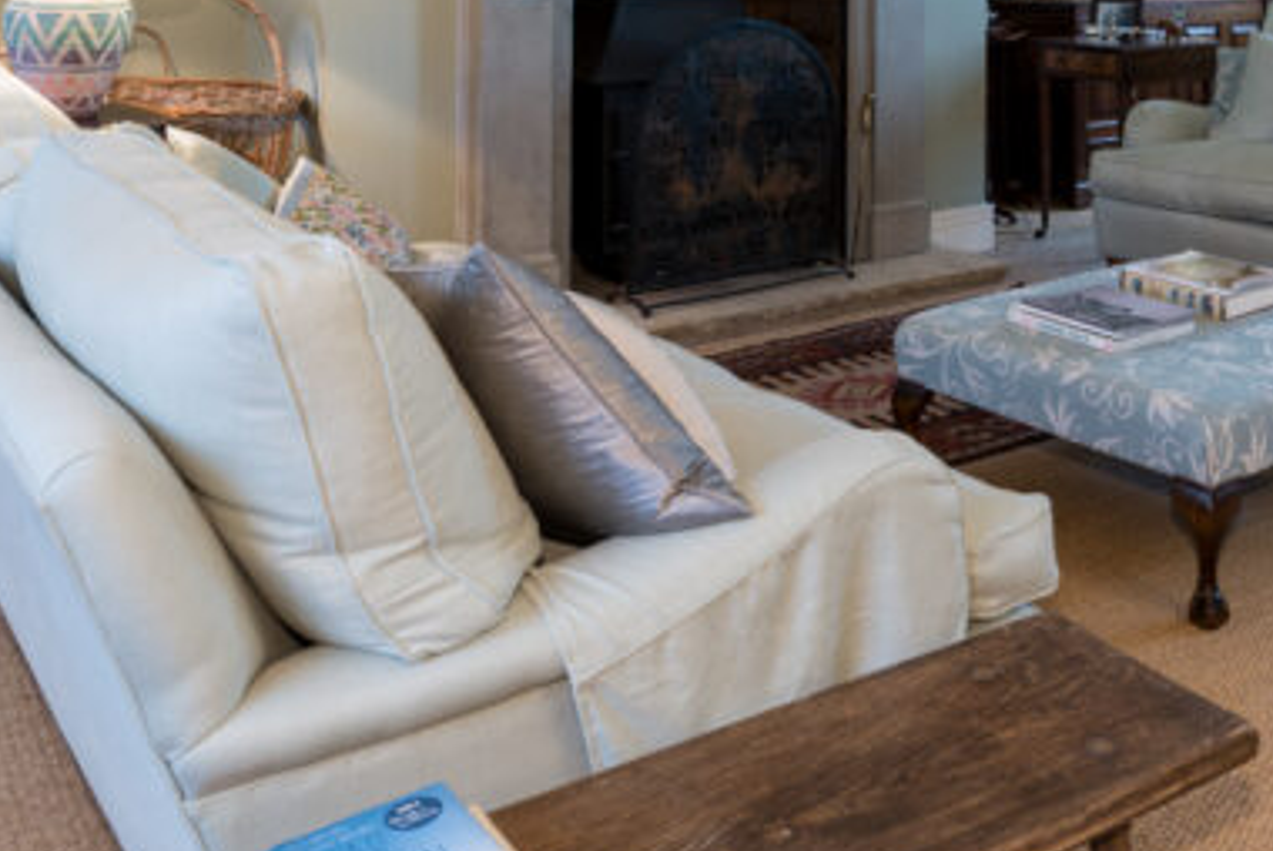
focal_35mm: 41
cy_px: -84
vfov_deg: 29.5
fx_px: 1451
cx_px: 978
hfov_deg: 45.5
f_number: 9
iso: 100
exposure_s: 1.6
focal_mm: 15
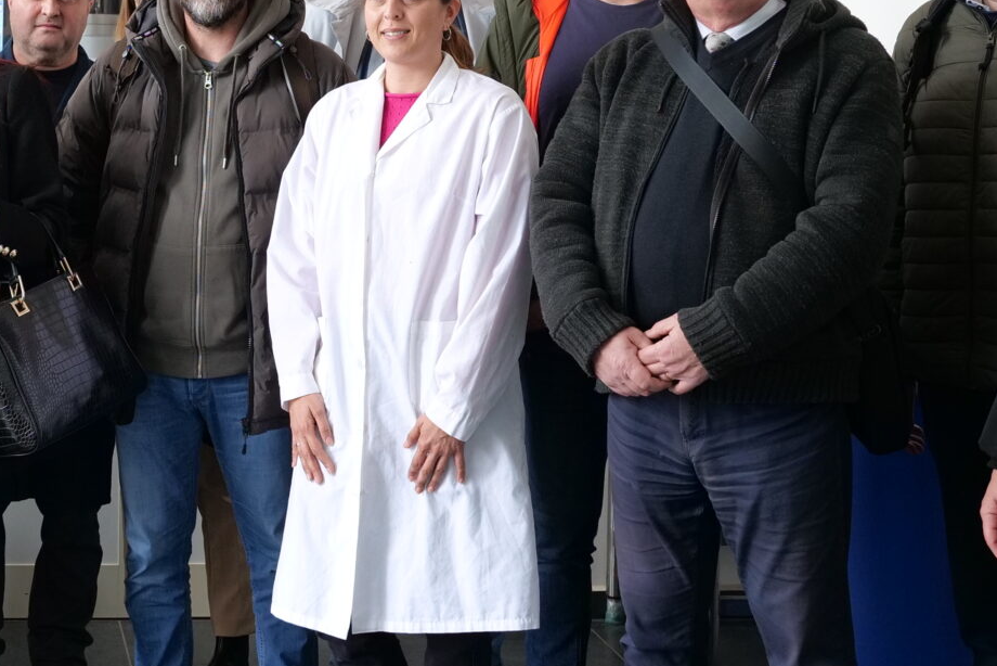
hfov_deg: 22.4
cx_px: 115
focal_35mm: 89
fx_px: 2465
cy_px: 150
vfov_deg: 15.3
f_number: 4.5
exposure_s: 1/125
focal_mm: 32
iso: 2500
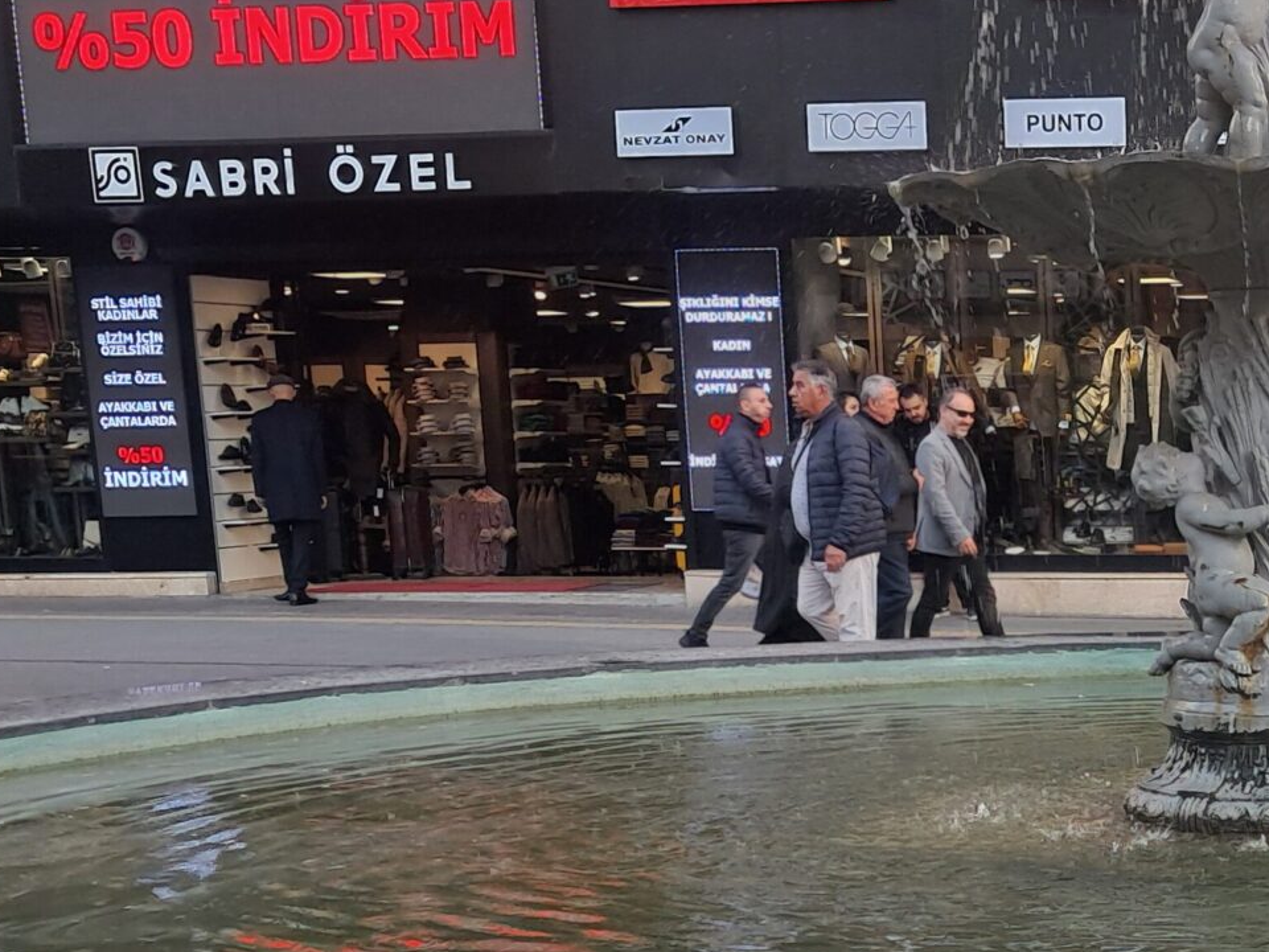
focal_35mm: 72
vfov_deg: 19.8
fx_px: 2639
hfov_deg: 25.2
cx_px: 1379
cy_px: 968
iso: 50
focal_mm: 4
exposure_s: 1/162
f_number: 1.8
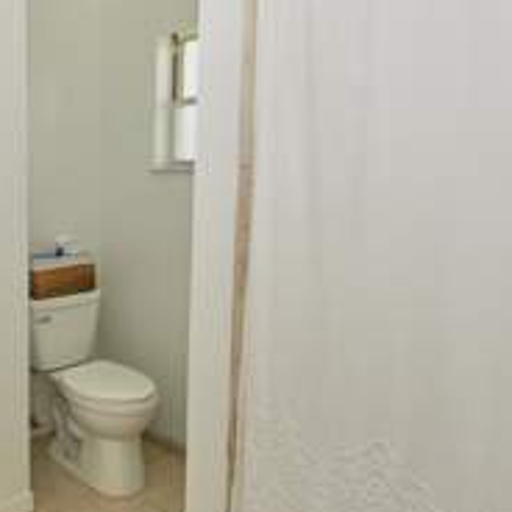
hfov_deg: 50.2
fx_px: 519
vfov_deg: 52.5
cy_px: 241
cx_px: 122
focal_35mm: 31
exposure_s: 1/200
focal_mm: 14
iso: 400
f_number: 5
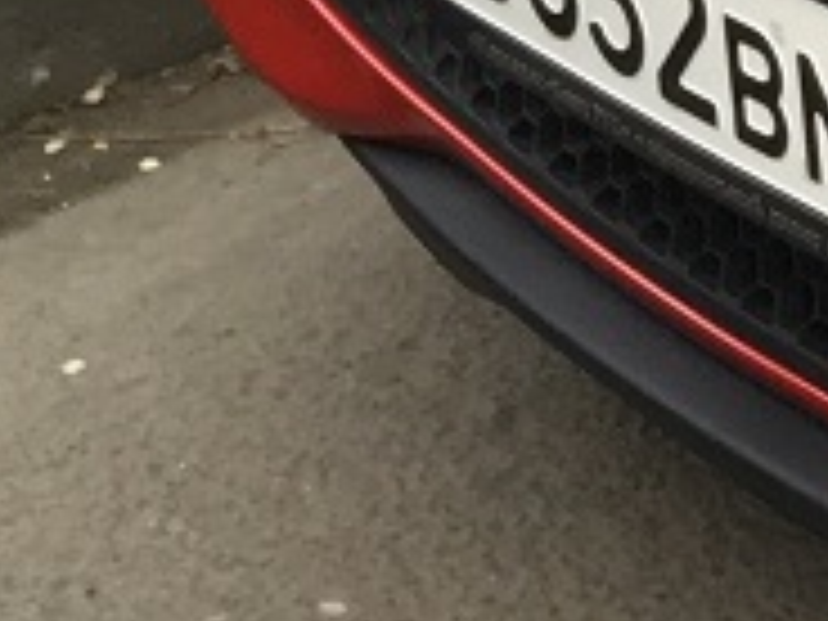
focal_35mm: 205
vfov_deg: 7.0
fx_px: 4904
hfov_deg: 8.1
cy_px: -700
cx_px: 2578
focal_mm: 4.15
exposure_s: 1/100
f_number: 2.2
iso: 40
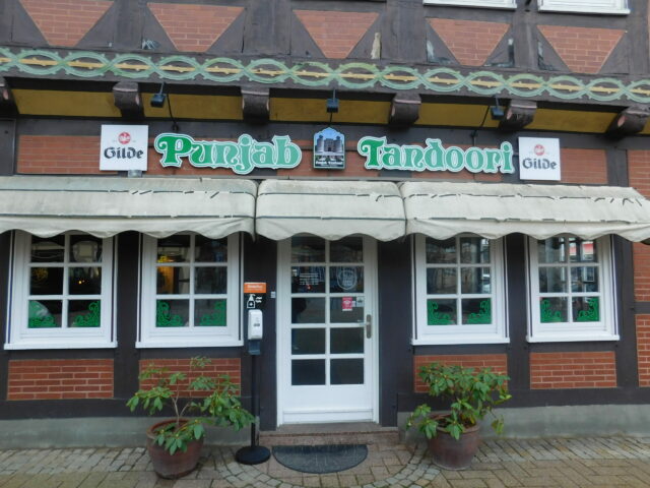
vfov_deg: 58.9
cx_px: 325
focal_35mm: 23
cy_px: 244
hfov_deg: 73.9
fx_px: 432
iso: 125
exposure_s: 1/40
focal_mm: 4
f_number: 3
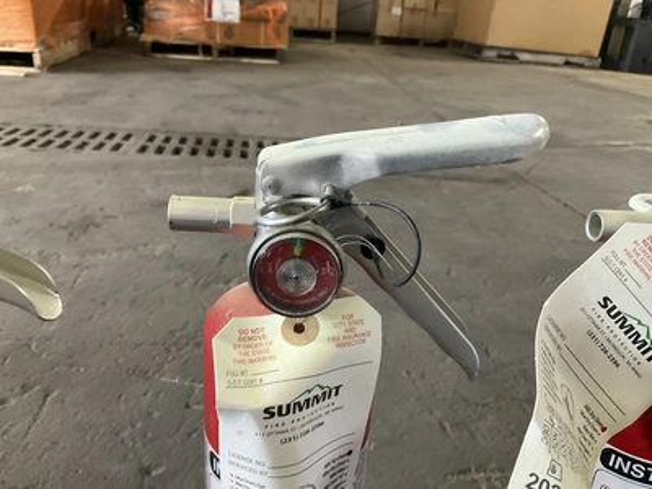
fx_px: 546
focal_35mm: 29
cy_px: 244
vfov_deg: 48.2
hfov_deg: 61.7
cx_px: 326
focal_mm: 3
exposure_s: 1/60
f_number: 1.8
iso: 200
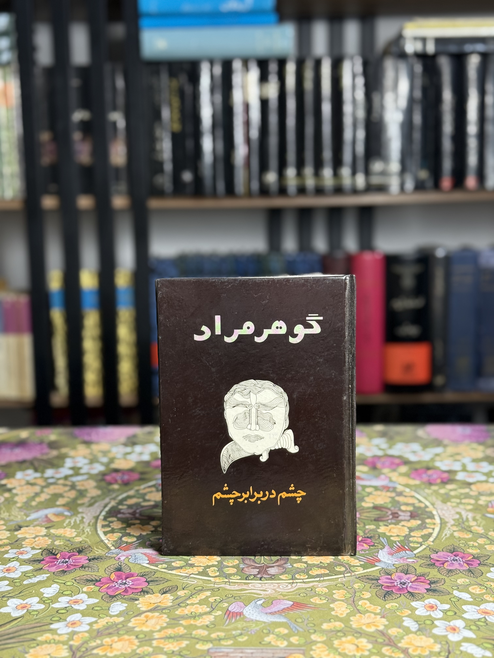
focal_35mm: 48
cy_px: 329
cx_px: 247
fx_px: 913
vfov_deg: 39.7
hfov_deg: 30.3
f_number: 1.78
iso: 200
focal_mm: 6.76
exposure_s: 1/100
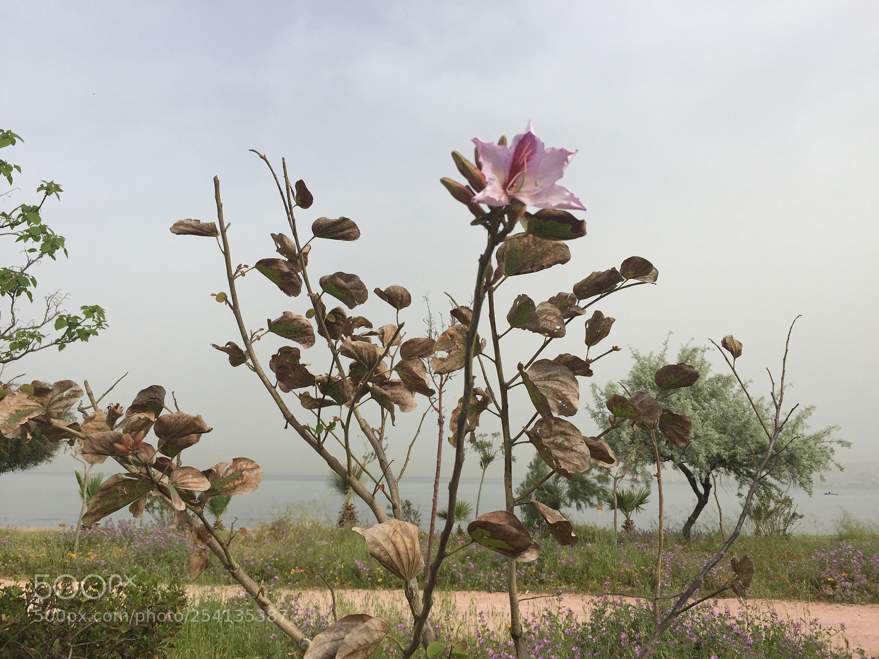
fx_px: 736
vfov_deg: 48.2
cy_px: 330
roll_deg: -2.2
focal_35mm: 29
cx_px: 440
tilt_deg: +11.0
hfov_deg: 61.7
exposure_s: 1/2326
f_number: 2.2
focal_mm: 4.15
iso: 32
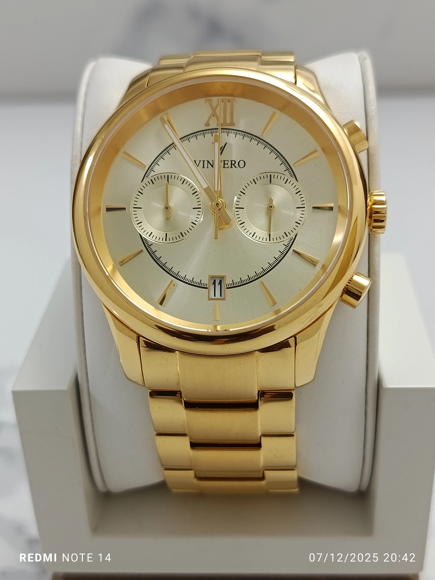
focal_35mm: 48
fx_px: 804
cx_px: 218
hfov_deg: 30.3
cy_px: 290
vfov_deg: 39.7
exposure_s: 1/100
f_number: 1.7
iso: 549
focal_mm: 5.24
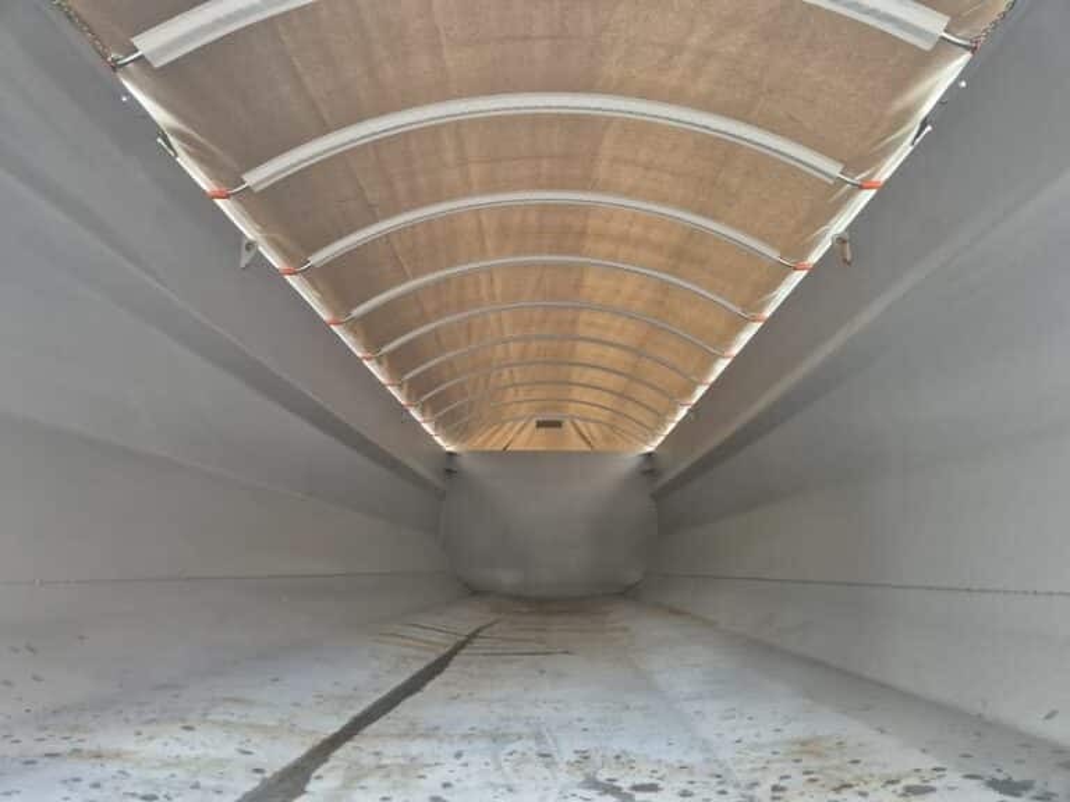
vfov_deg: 58.9
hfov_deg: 73.9
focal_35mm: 23
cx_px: 535
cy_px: 401
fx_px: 711
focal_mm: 5.4
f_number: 1.8
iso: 1000
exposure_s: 1/100
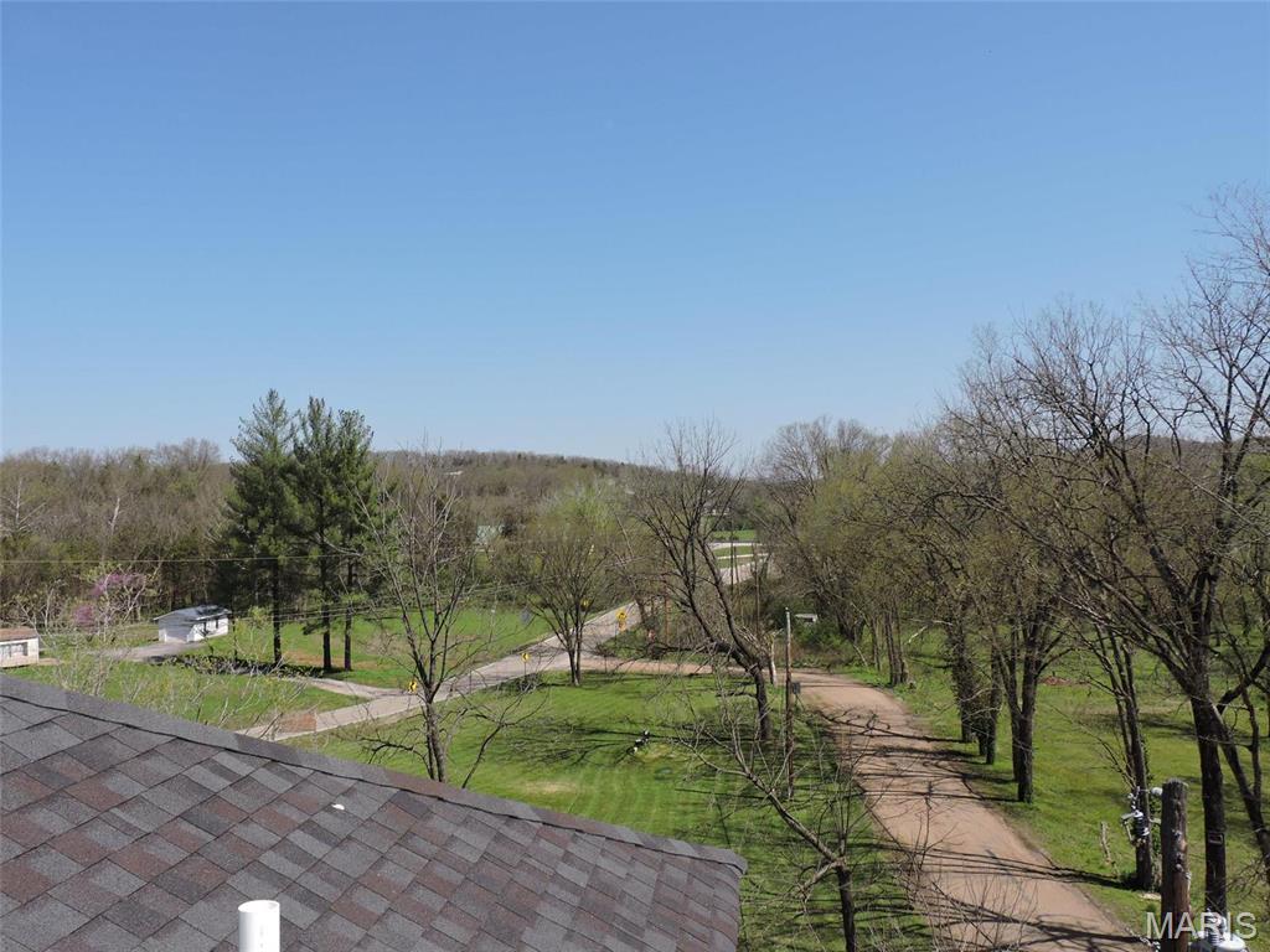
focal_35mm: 30
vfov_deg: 46.8
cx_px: 635
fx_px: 1101
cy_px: 476
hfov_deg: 60.0
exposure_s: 1/1250
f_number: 3.1
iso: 100
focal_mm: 5.4
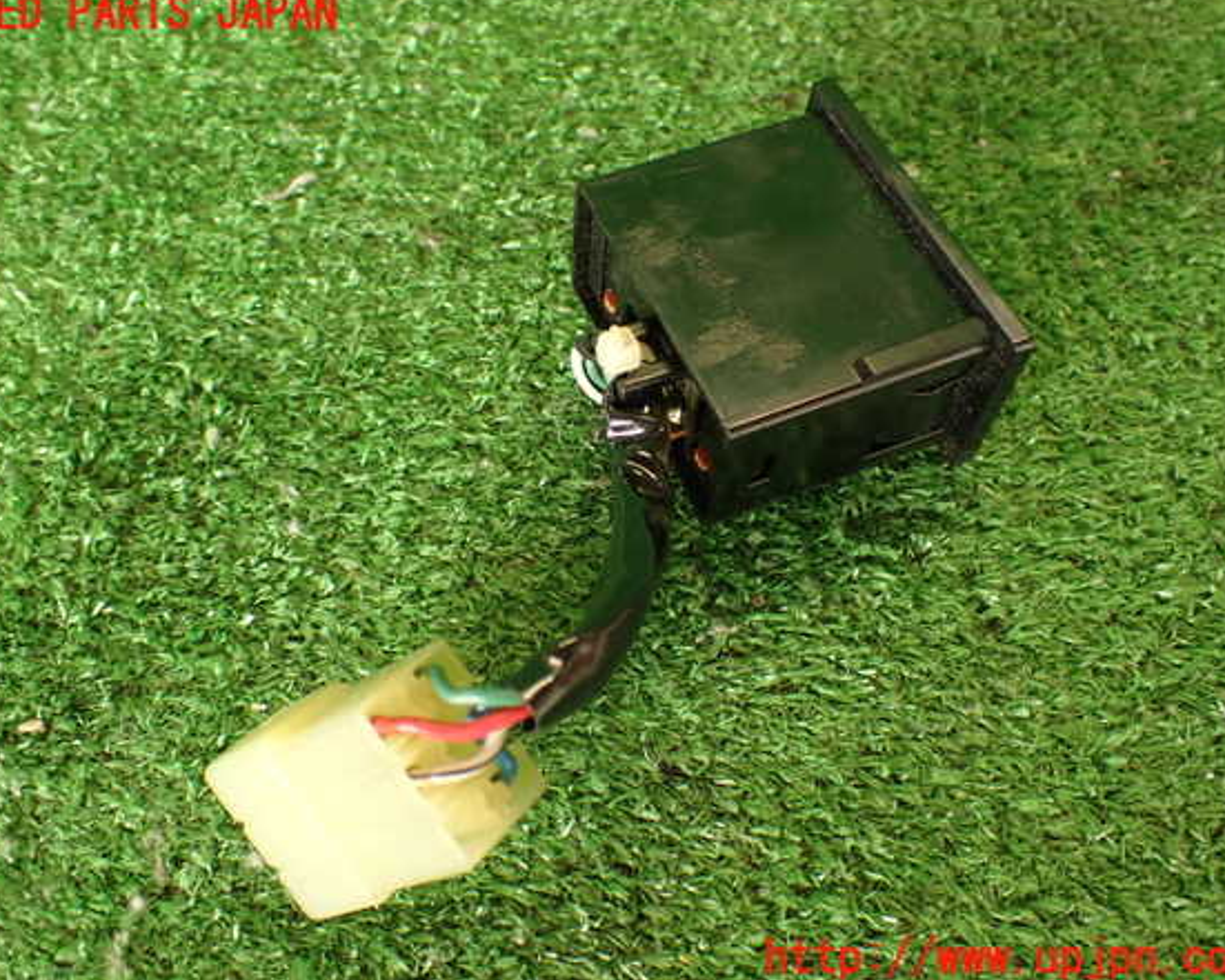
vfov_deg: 43.4
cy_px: 487
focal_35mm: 34
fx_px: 1233
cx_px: 600
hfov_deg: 52.8
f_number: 2.4
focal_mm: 5.79
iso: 200
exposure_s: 1/40
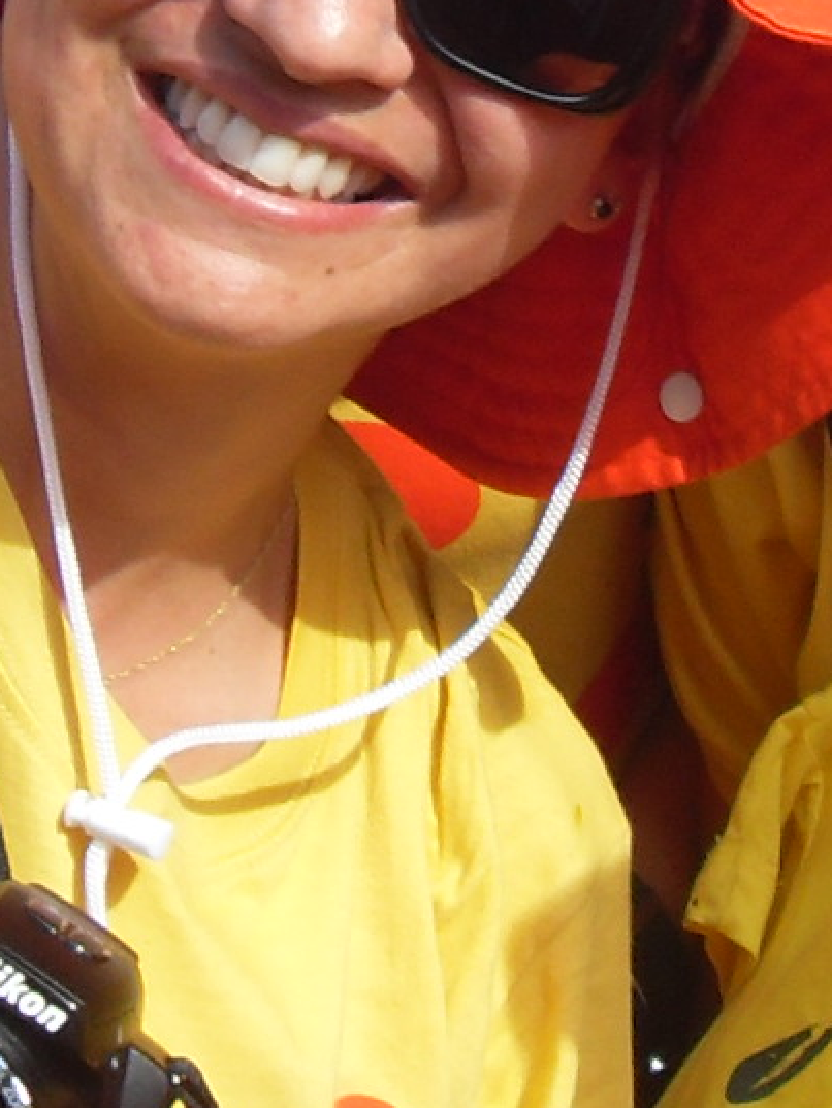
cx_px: 1177
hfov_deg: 8.9
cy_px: -130
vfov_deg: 11.8
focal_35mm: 164
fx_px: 5254
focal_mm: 6.3
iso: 80
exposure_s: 1/90
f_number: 7
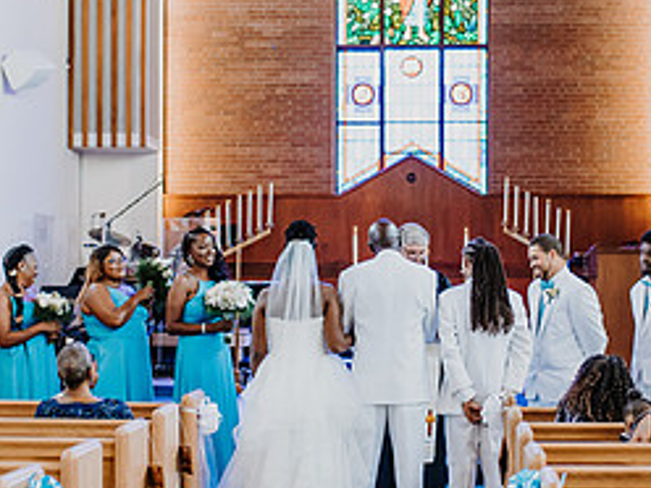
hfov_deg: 23.6
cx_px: 349
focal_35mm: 83
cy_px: 281
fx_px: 1561
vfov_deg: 17.8
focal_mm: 35
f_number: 2.2
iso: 1400
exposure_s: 1/640
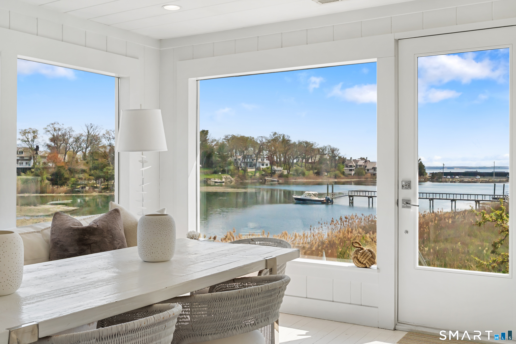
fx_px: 530
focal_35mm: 37
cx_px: 258
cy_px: 172
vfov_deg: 35.9
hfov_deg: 51.9
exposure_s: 1/40
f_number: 8
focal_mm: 25
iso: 320
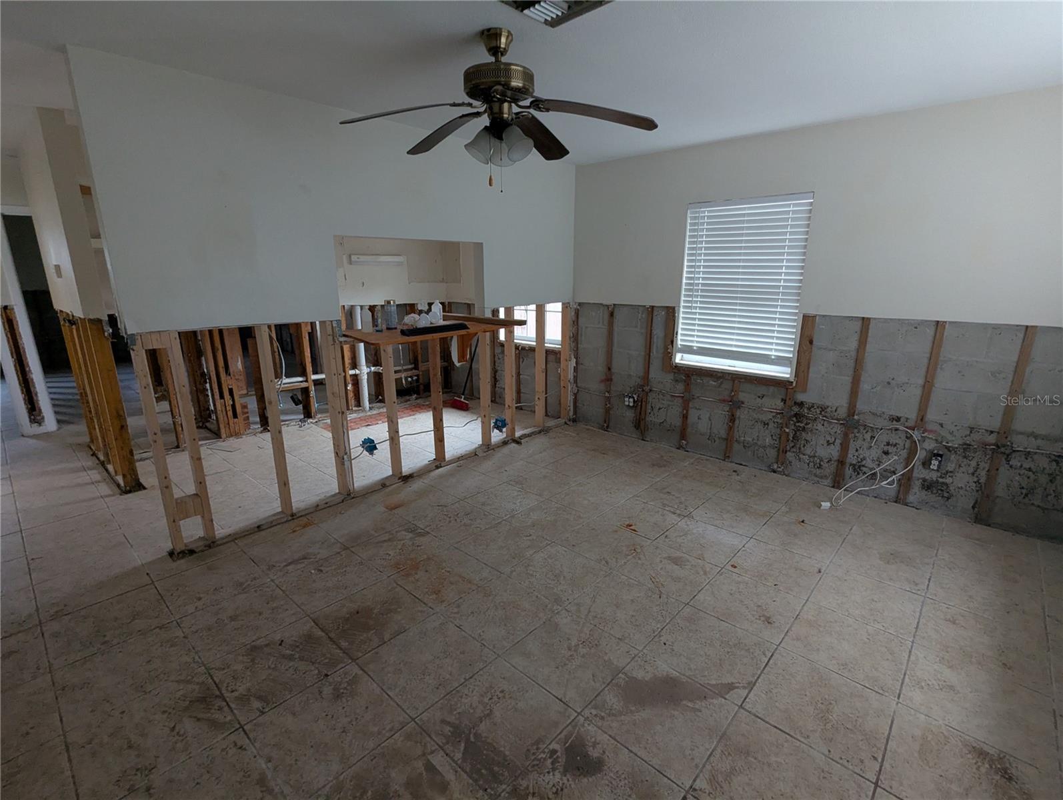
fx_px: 492
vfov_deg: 78.2
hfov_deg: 94.4
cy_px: 400
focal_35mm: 16
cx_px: 532
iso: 213
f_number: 2.2
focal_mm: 2.35
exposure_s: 1/28.5
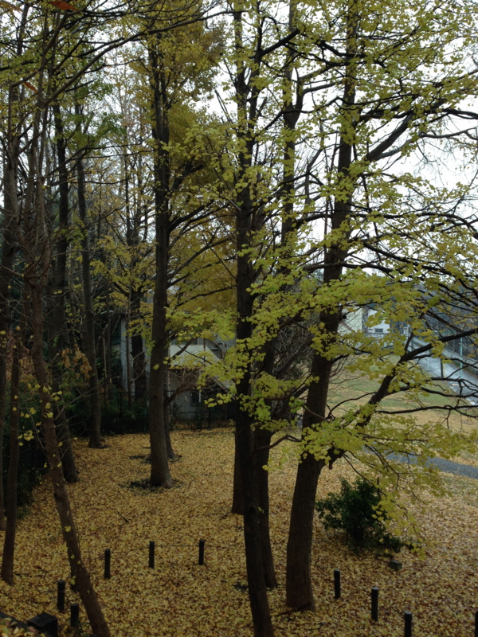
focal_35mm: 33
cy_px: 318
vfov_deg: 55.4
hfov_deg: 42.9
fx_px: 608
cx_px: 239
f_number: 2.4
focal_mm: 4.12
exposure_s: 1/120
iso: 50
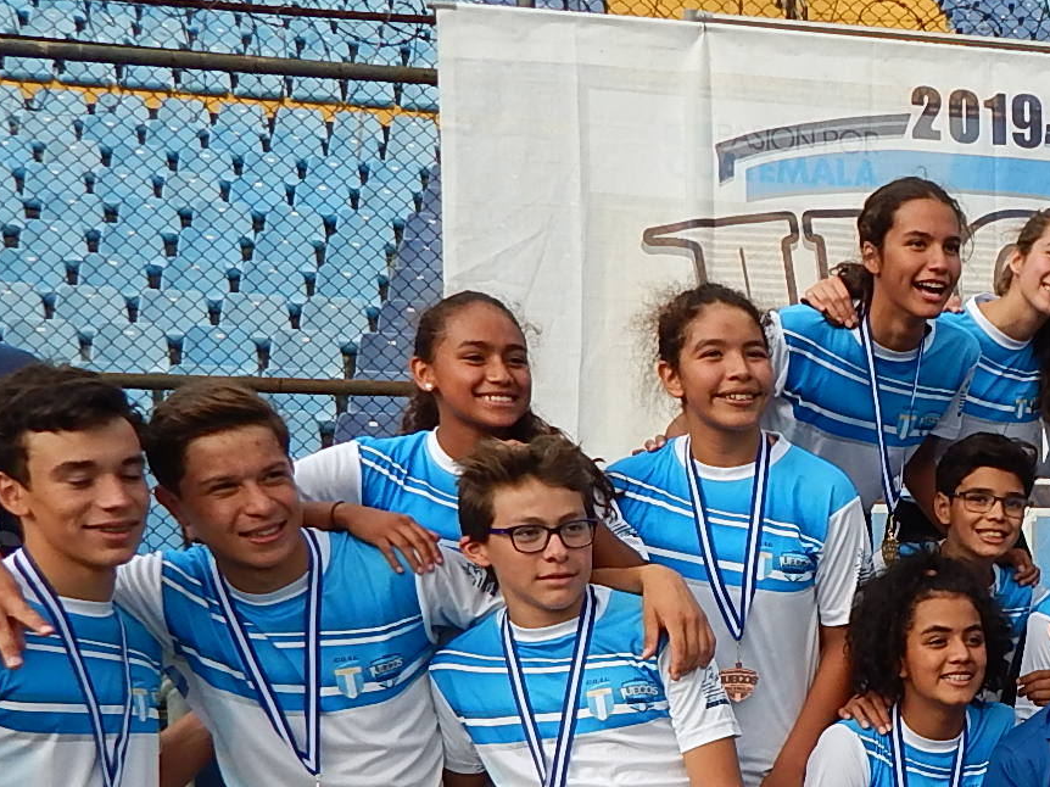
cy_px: 811
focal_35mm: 58
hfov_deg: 30.9
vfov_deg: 24.0
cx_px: 1038
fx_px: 1759
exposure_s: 1/400
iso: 125
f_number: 3
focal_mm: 4
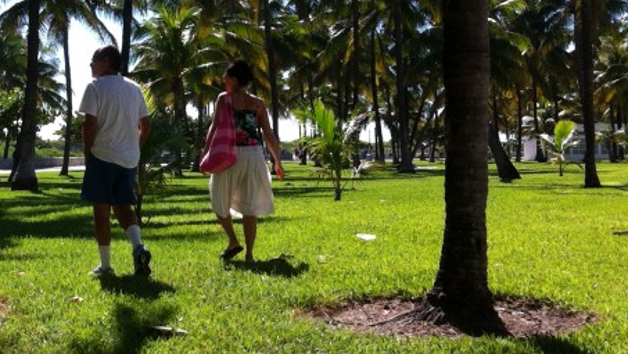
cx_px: 64
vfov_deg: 14.0
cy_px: 47
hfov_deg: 24.0
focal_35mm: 86
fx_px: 1432
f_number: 2.8
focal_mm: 3.85
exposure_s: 1/862
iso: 80
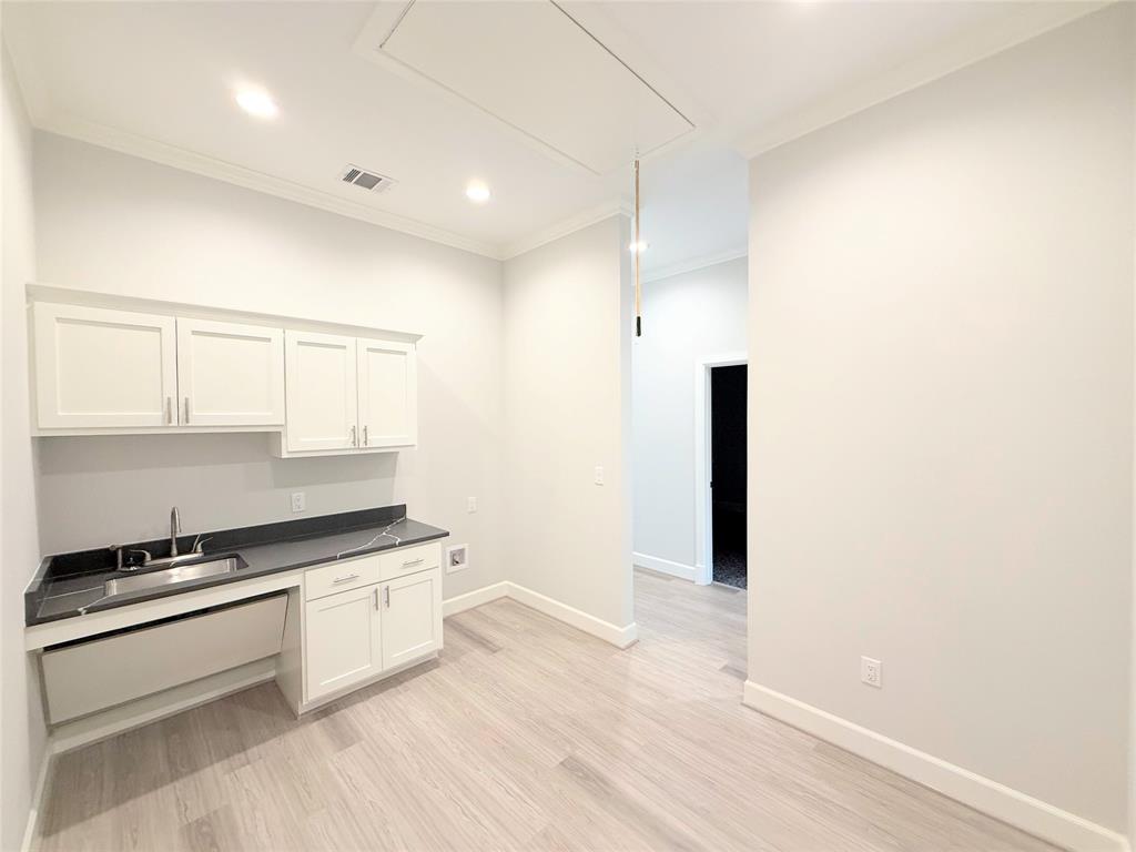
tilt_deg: -0.5
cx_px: 568
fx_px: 459
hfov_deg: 102.1
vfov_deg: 85.7
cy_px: 426
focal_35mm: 14
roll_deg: +0.7
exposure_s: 1/120
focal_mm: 2.22
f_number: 2.2
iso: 250
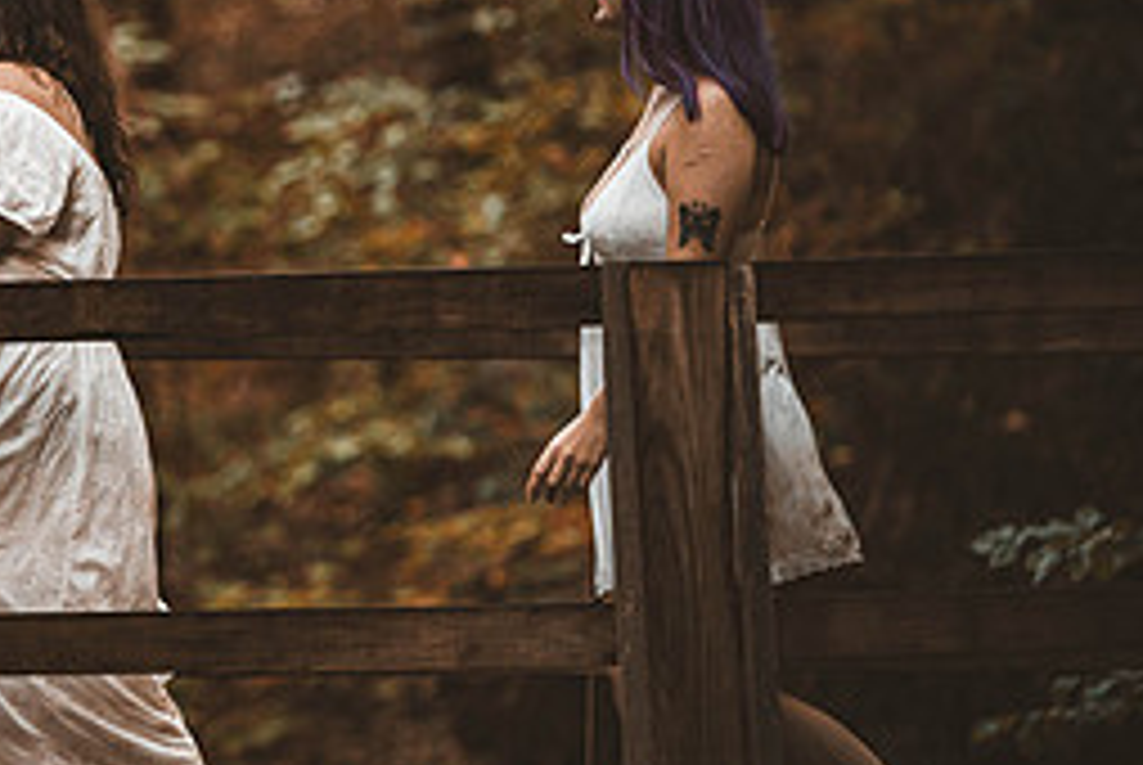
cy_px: 335
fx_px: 12333
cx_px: -135
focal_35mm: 388
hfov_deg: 5.3
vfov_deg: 3.6
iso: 1250
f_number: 2.8
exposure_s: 1/250
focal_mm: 170
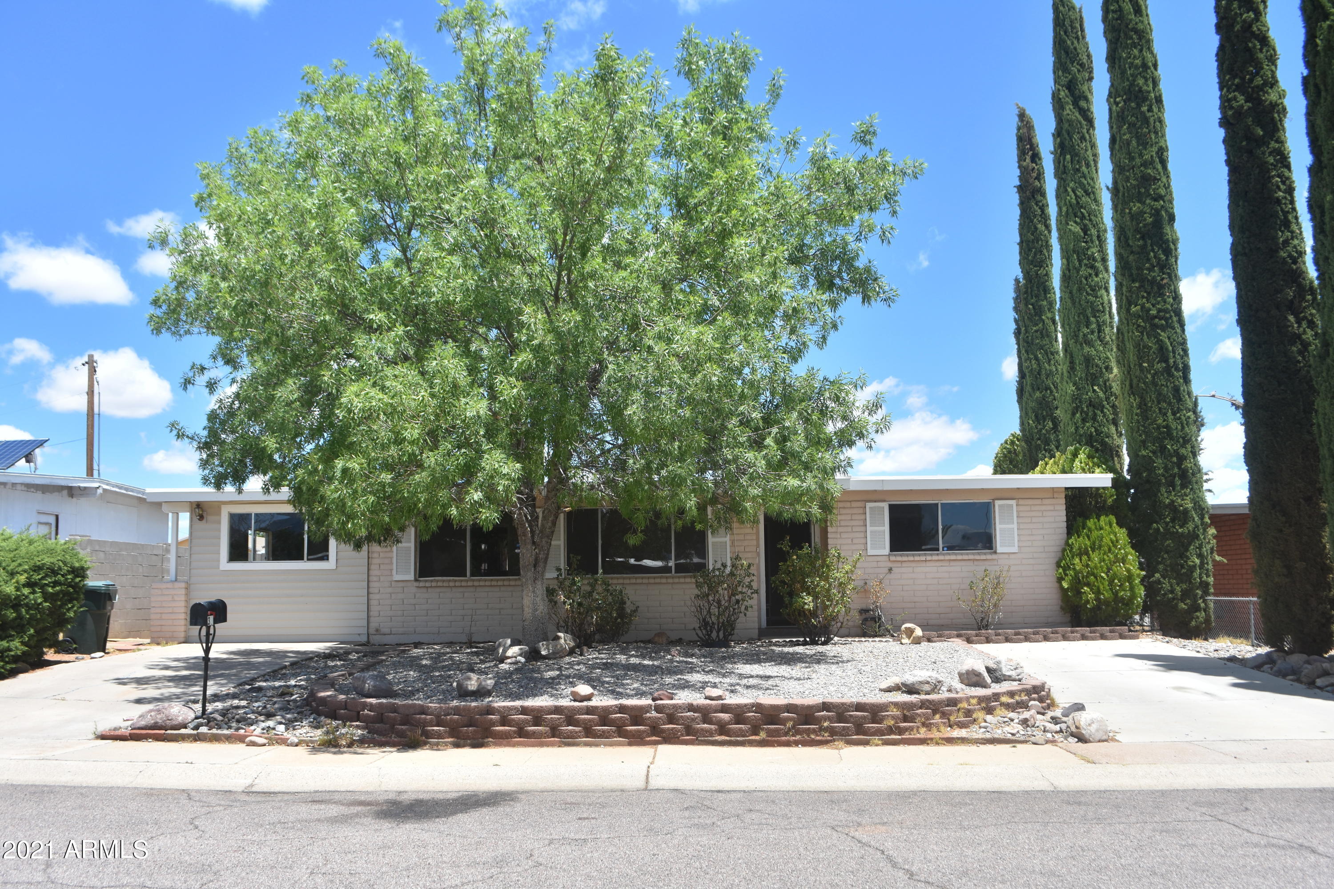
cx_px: 667
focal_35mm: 30
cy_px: 444
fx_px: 1112
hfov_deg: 61.9
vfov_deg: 43.6
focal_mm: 20
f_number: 8
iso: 200
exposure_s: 1/500
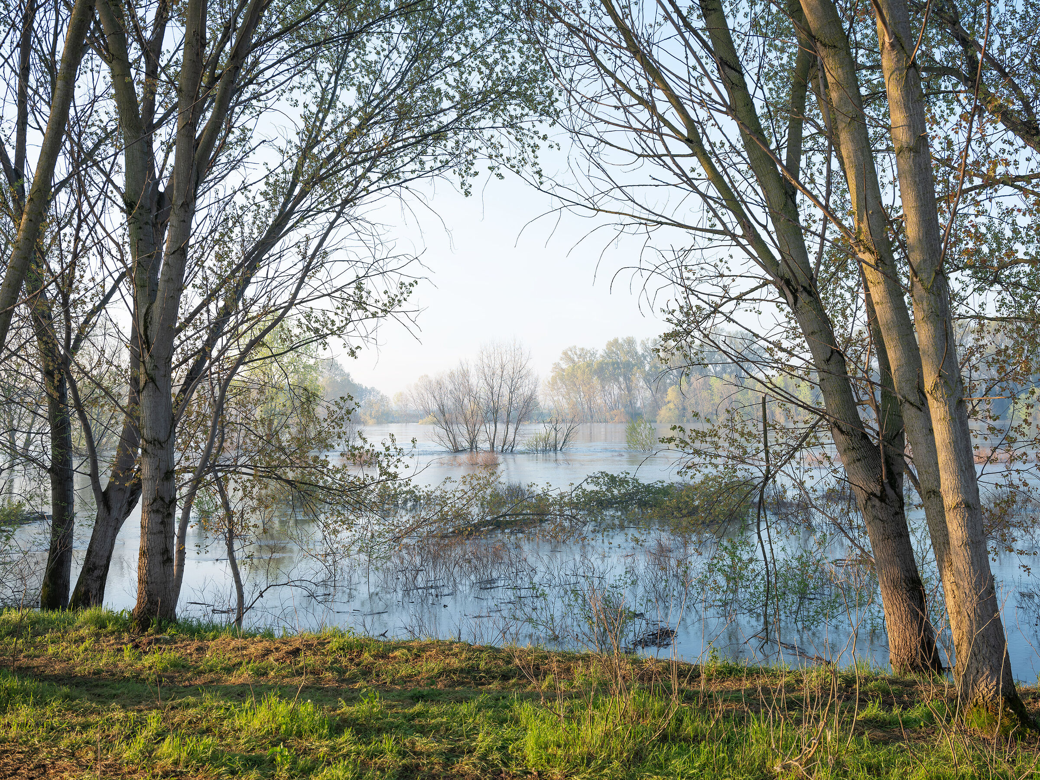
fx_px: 991
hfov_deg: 55.4
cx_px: 520
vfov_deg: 42.9
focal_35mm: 33
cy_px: 390
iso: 100
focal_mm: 41.8
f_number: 4
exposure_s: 1/110
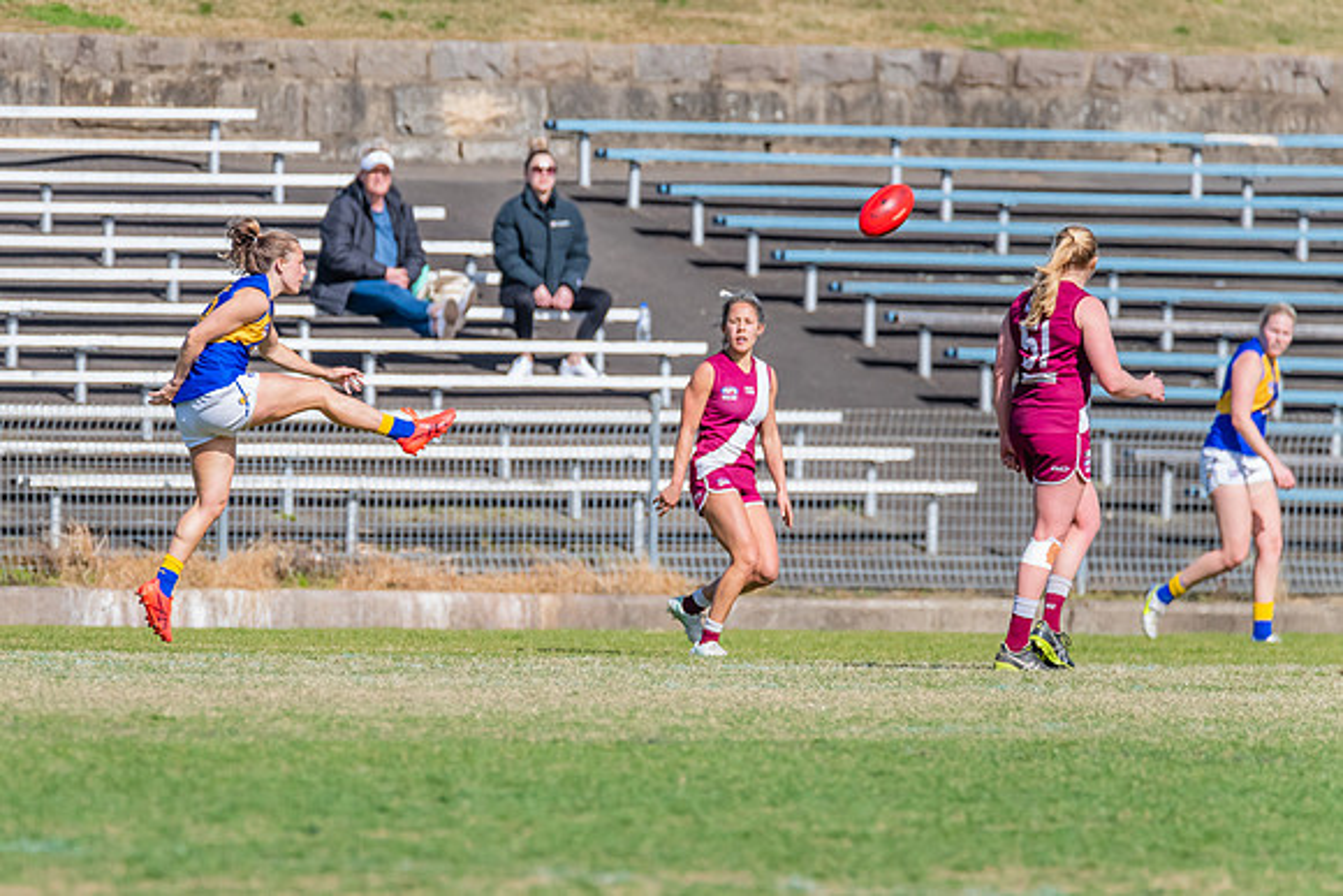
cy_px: 444
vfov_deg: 1.8
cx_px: 566
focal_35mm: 785
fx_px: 29273
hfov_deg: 2.6
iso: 800
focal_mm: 600
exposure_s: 1/1600
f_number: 10
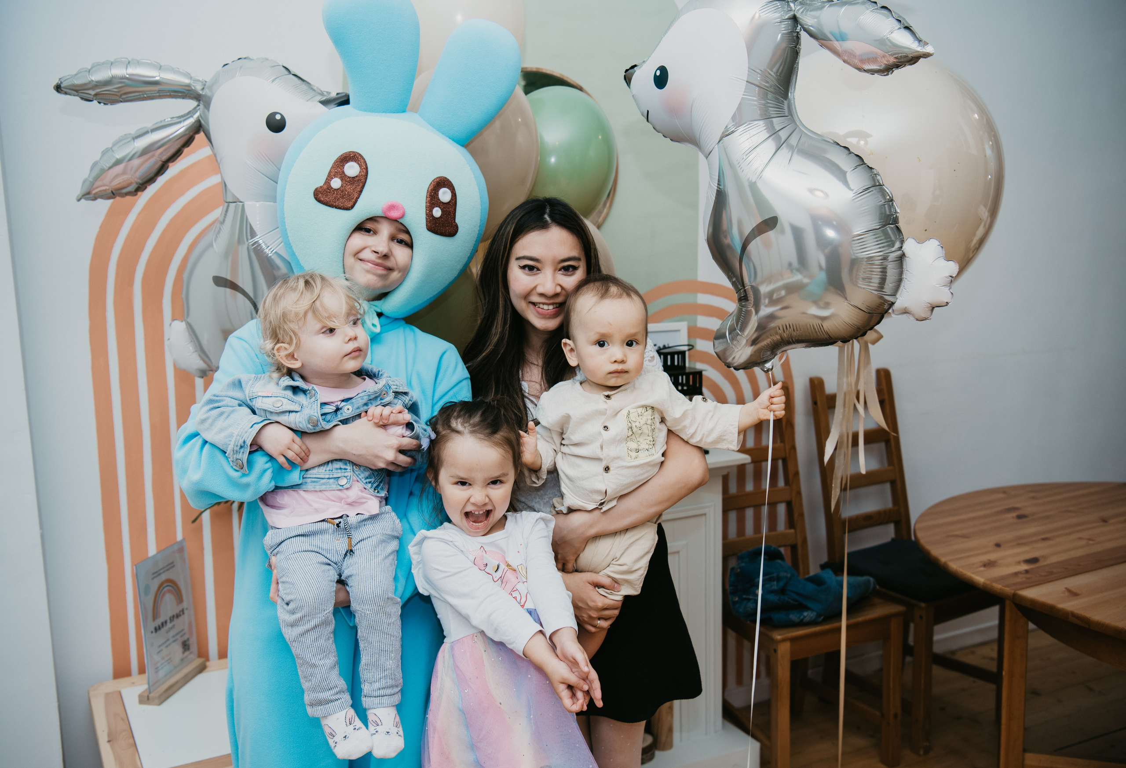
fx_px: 1138
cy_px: 401
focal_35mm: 36
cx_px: 567
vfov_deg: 37.3
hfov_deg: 52.7
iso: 100
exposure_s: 1/160
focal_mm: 34
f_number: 3.5
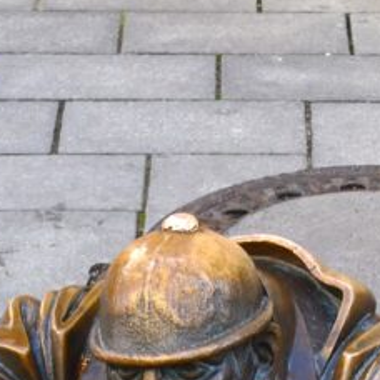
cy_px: 312
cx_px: 188
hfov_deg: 7.1
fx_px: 3061
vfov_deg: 7.1
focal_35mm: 246
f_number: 8
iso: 400
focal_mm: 55
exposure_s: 1/60
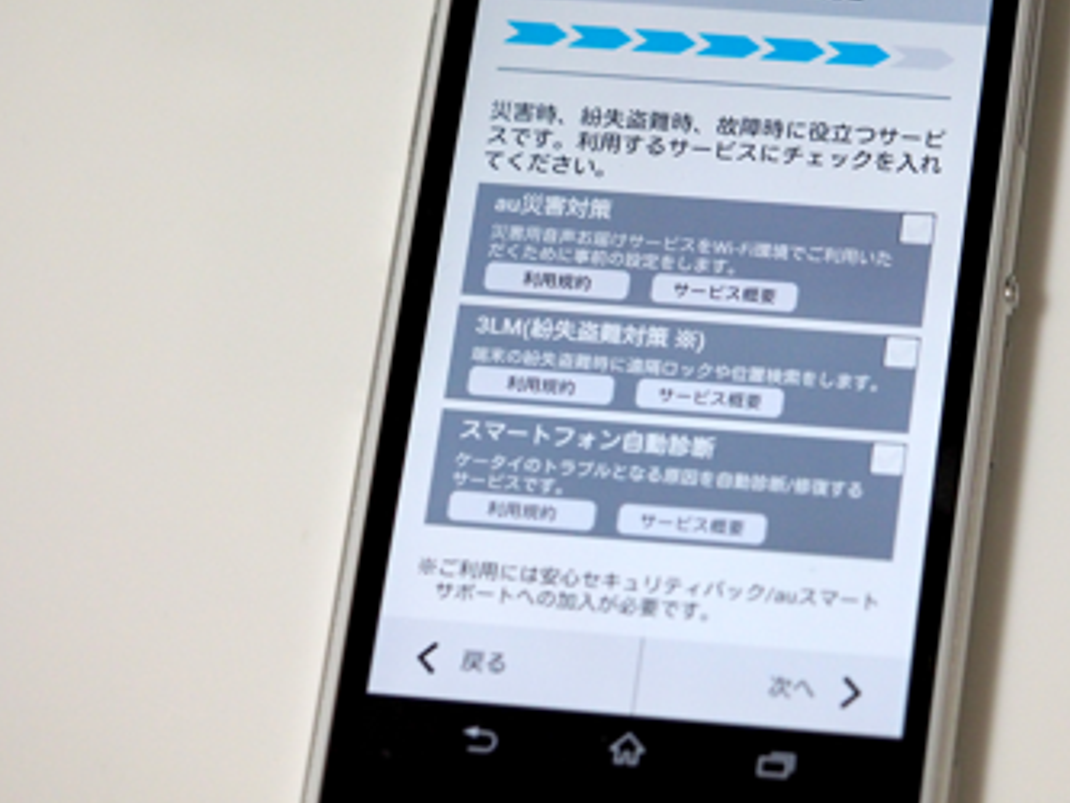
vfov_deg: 8.6
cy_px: 308
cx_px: 697
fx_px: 5349
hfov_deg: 11.4
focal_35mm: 173
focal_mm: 60
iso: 1250
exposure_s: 1/125
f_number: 2.8
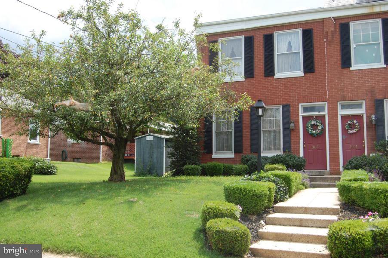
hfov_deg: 49.6
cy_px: 129
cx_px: 194
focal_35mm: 39
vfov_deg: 34.2
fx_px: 420
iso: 200
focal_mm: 26
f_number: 7.1
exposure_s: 1/200
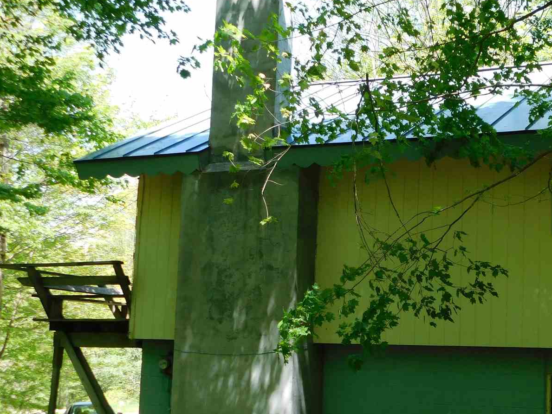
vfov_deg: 23.6
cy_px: 246
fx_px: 989
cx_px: 408
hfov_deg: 30.7
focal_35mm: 62
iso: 125
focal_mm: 6.3
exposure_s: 1/200
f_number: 3.5
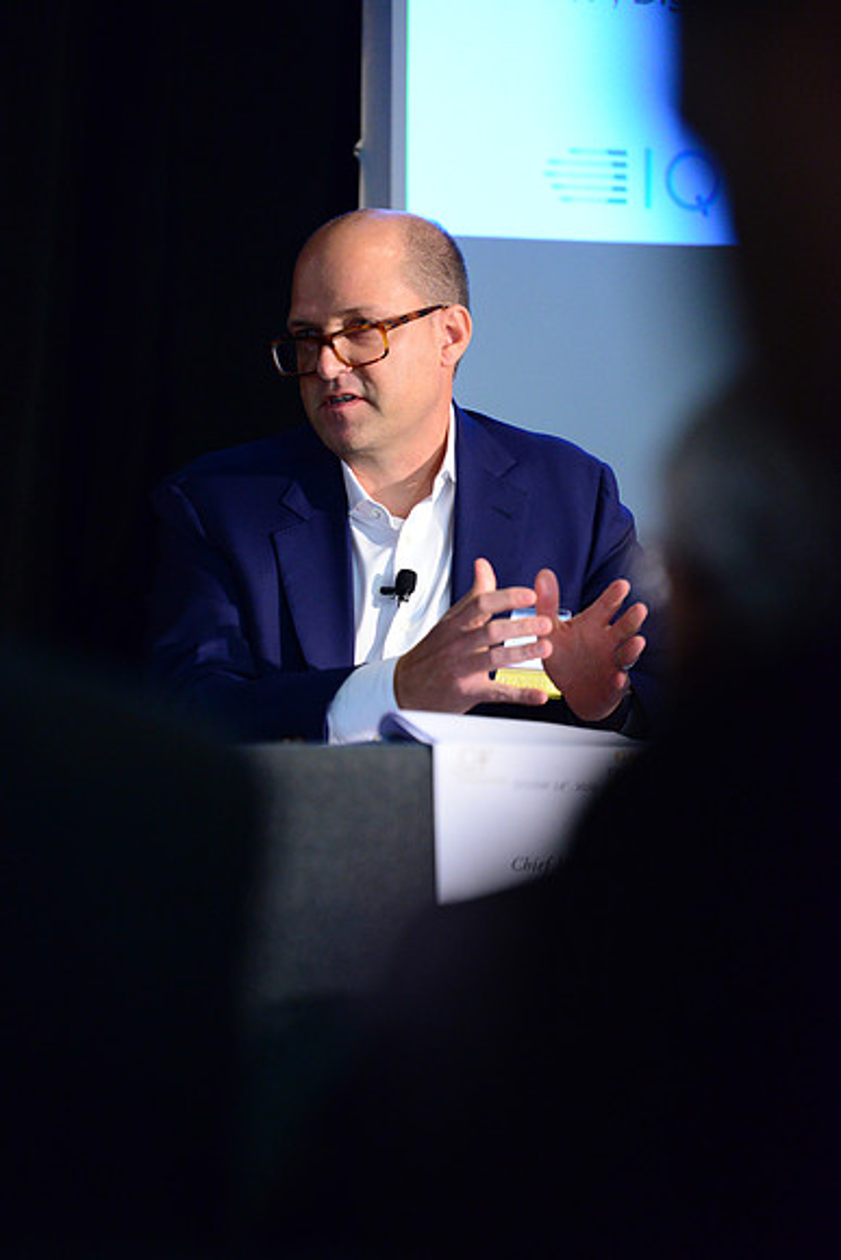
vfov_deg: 12.4
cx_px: 420
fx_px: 5778
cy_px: 630
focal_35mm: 165
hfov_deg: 8.3
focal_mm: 165
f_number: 2.8
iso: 4000
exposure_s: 1/320
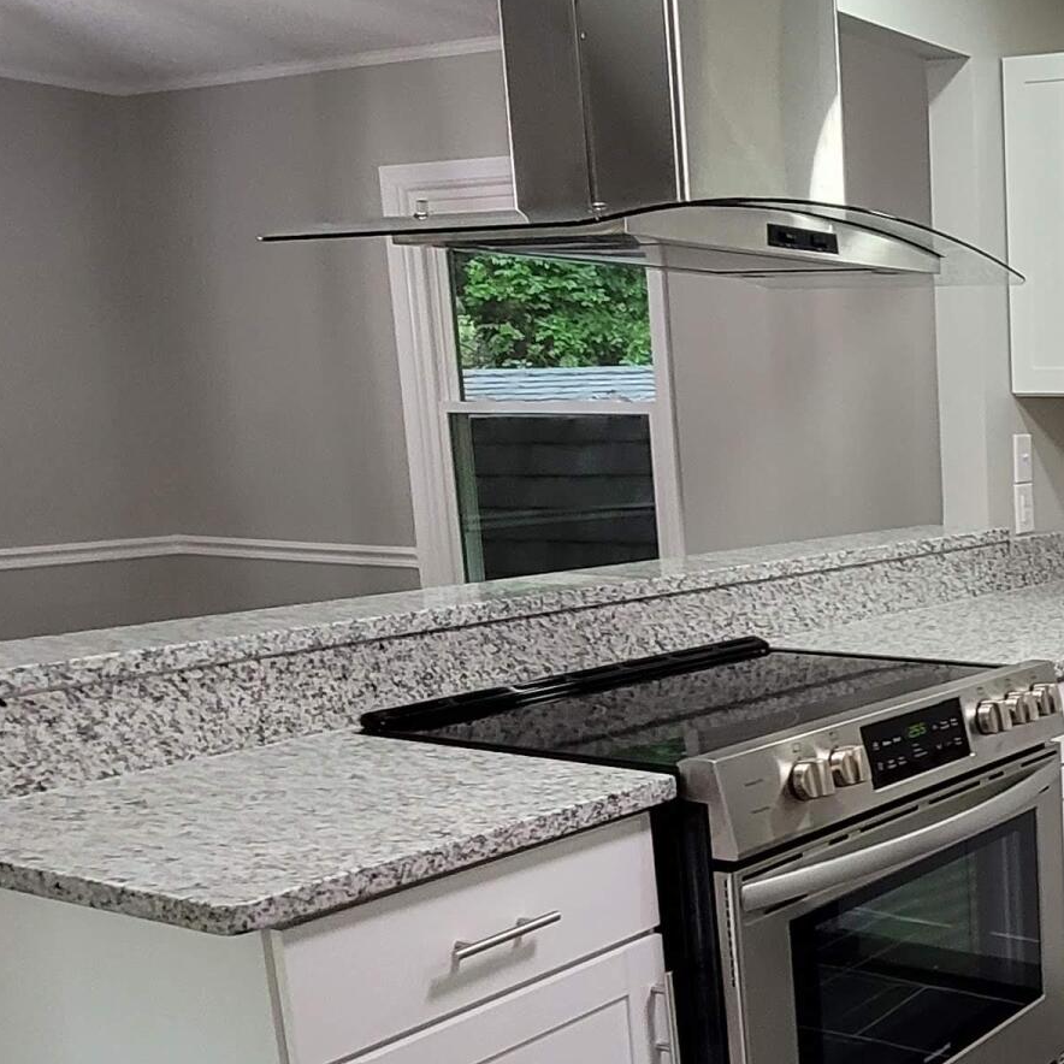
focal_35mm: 39
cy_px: 666
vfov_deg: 42.5
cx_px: 1319
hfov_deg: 33.6
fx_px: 1356
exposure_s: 1/59
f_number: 2.2
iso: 200
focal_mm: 2.2
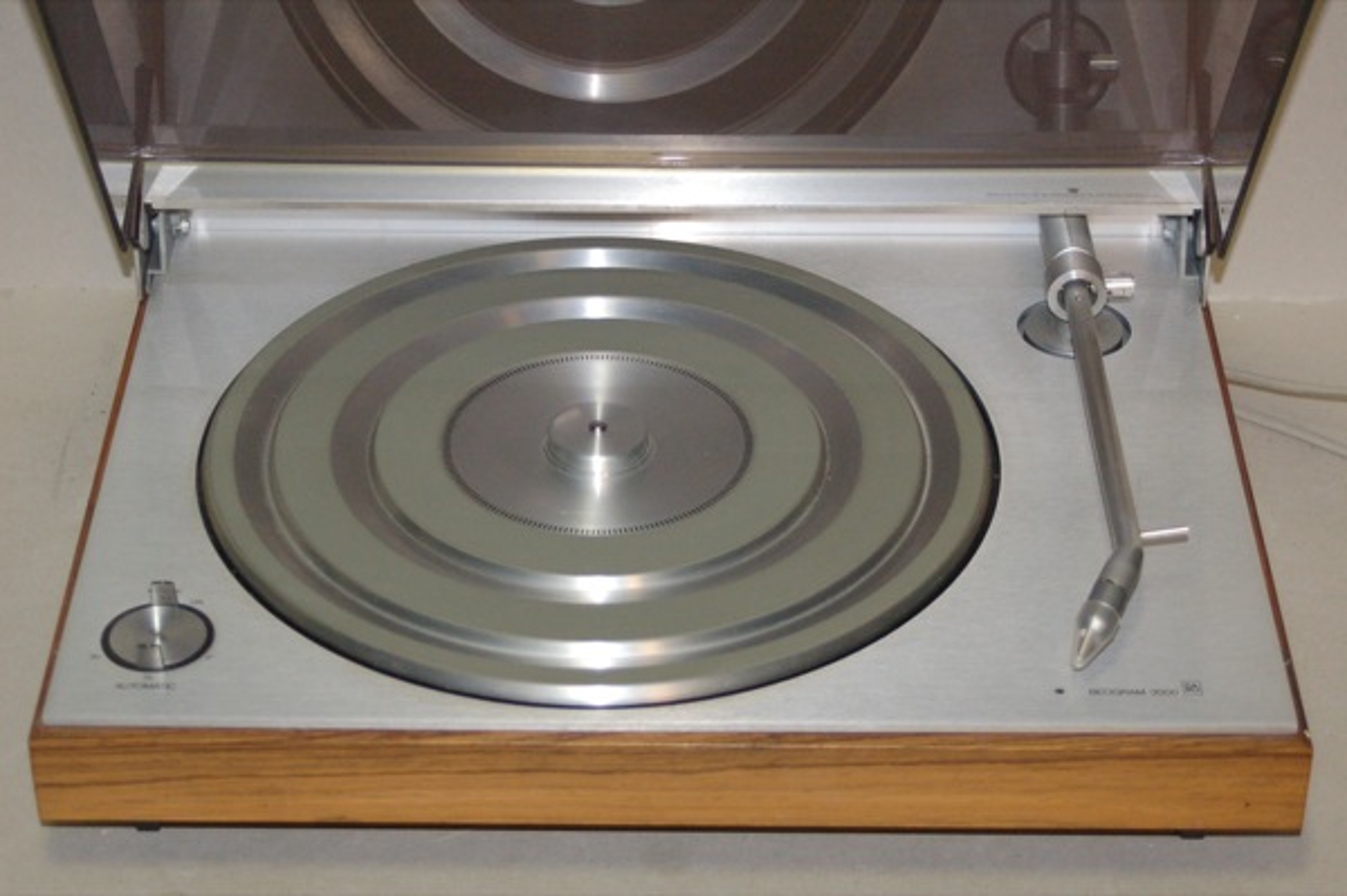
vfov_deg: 14.7
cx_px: 674
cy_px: 448
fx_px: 3477
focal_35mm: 93
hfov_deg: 21.9
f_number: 5.3
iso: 1600
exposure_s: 1/60
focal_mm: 62
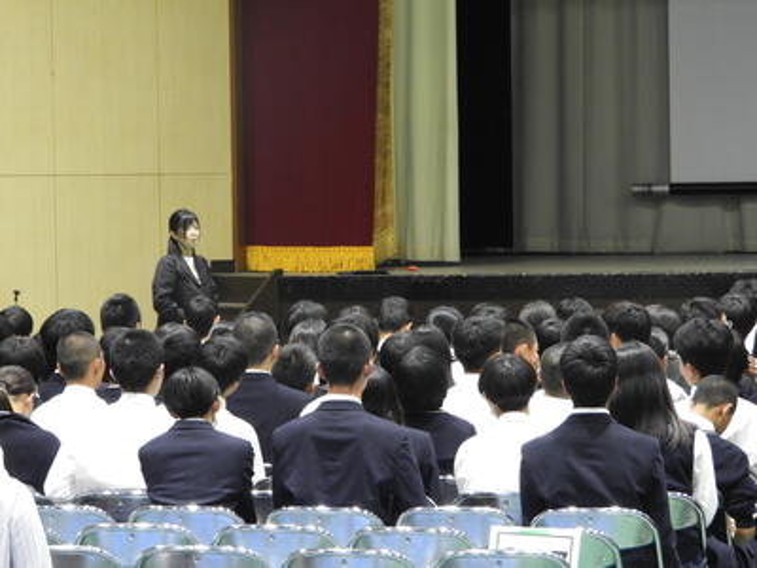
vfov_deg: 8.2
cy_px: 284
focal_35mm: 180
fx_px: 3936
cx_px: 378
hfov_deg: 11.0
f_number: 5.3
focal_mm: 32.2
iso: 800
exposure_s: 1/15
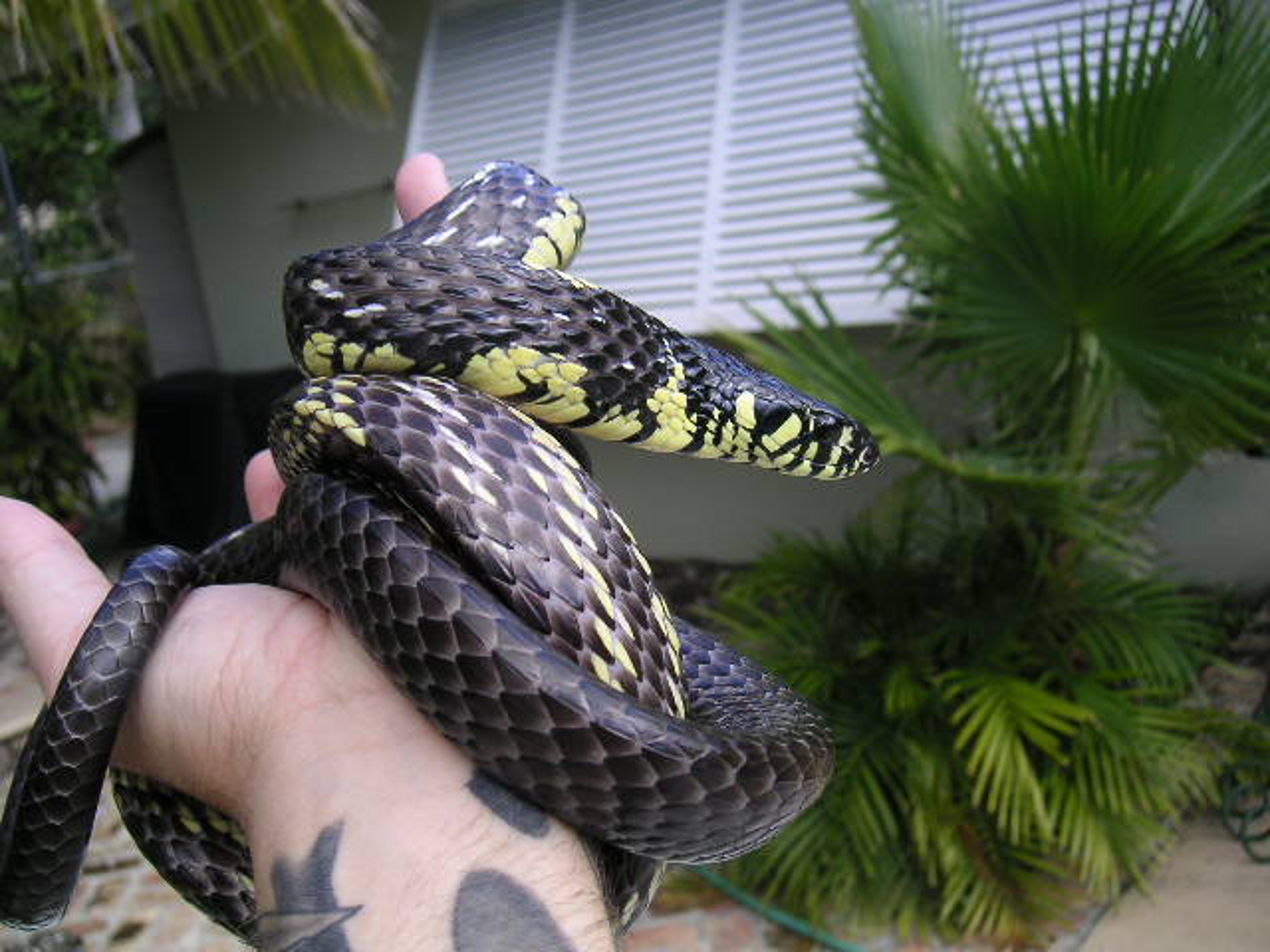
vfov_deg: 37.7
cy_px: 476
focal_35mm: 38
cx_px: 635
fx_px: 1394
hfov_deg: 49.0
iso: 50
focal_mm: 6
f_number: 2.8
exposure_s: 1/250
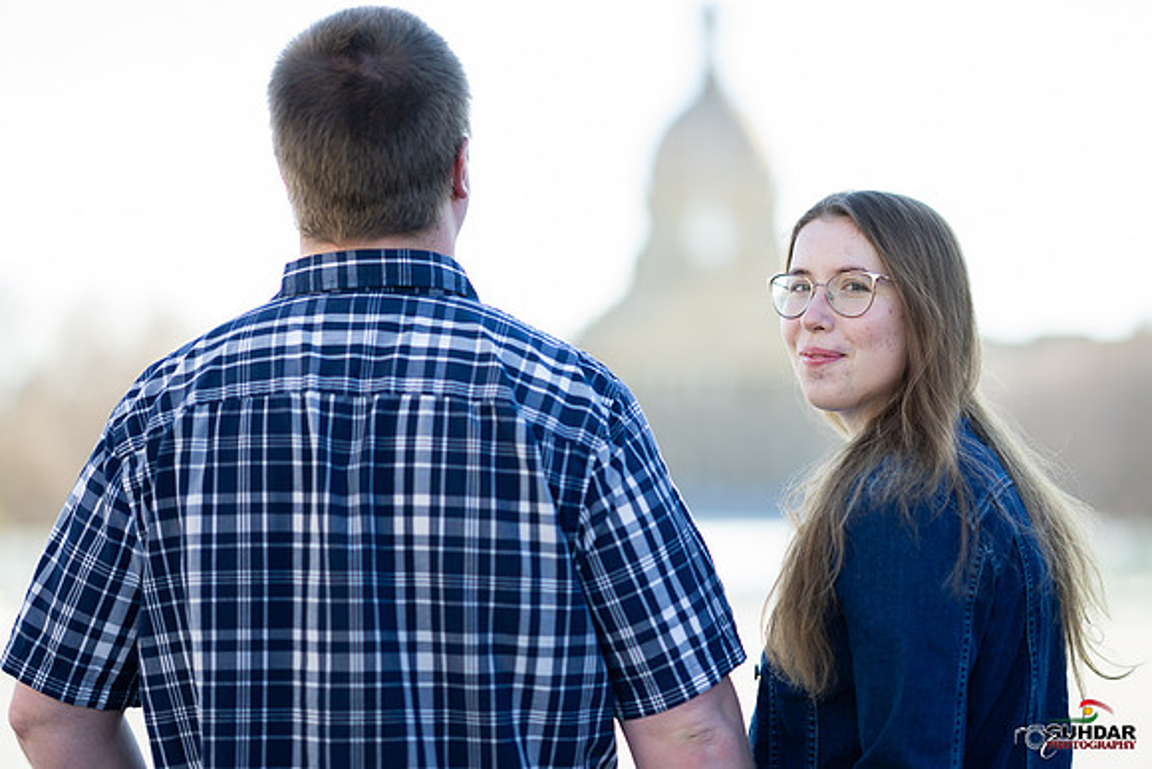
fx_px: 2721
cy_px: 384
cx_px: 576
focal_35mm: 85
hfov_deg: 23.9
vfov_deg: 16.1
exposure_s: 1/800
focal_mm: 85
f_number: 1.4
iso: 100
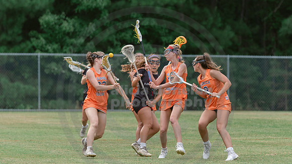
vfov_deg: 2.9
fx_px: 3283
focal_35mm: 424
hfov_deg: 5.1
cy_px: 90
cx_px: 187
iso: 250
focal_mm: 200
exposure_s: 1/640
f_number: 3.2
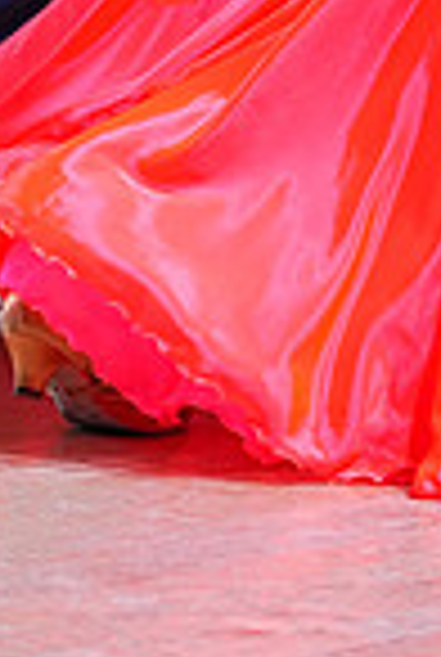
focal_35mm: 341
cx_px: 232
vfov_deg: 5.9
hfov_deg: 4.1
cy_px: -468
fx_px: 6236
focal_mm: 86
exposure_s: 1/400
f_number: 4
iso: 800
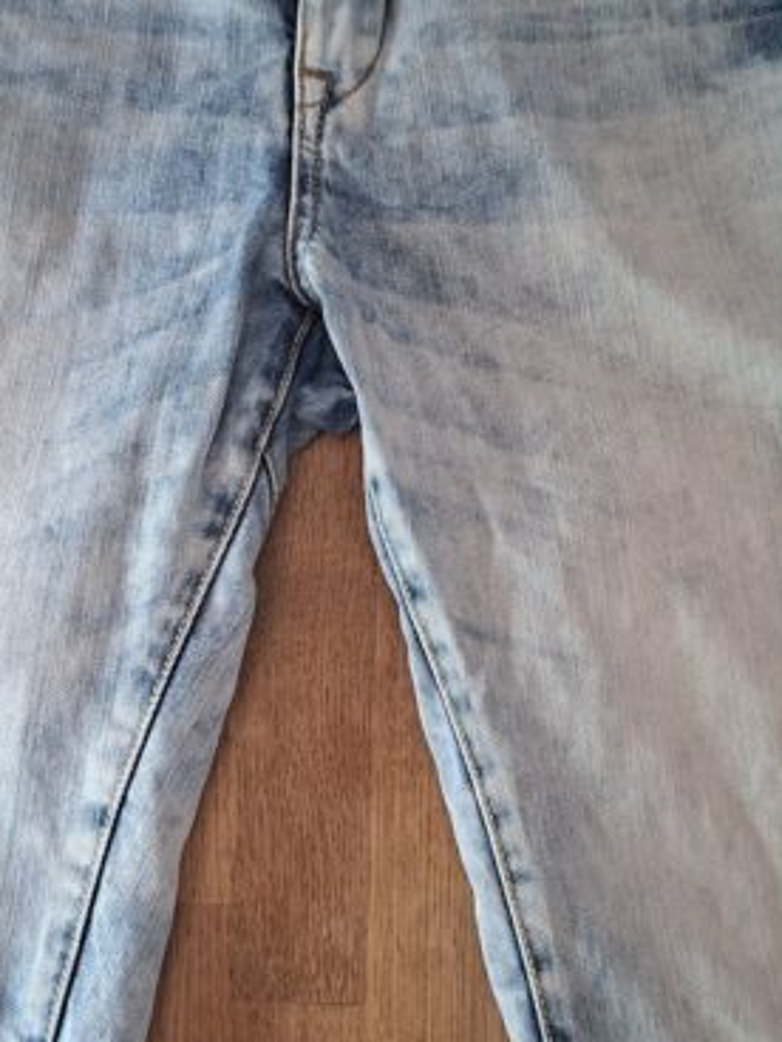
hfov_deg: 29.0
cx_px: 309
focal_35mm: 50
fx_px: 1506
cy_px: 566
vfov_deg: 38.2
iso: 250
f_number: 1.8
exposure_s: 1/33
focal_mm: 5.54
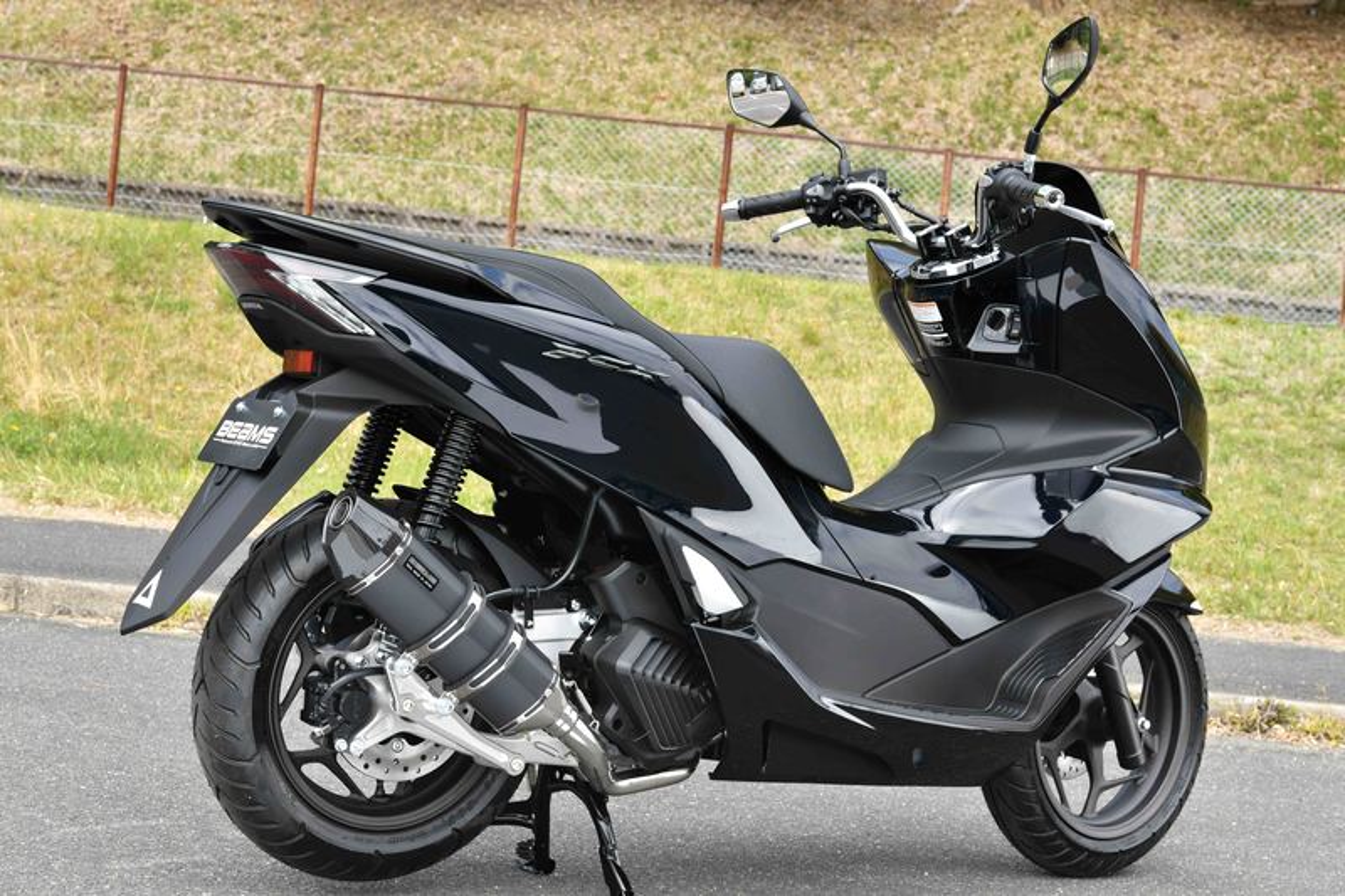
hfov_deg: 31.0
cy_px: 448
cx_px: 672
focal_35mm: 65
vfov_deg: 20.9
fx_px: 2428
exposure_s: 1/500
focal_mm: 65
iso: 1000
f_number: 13
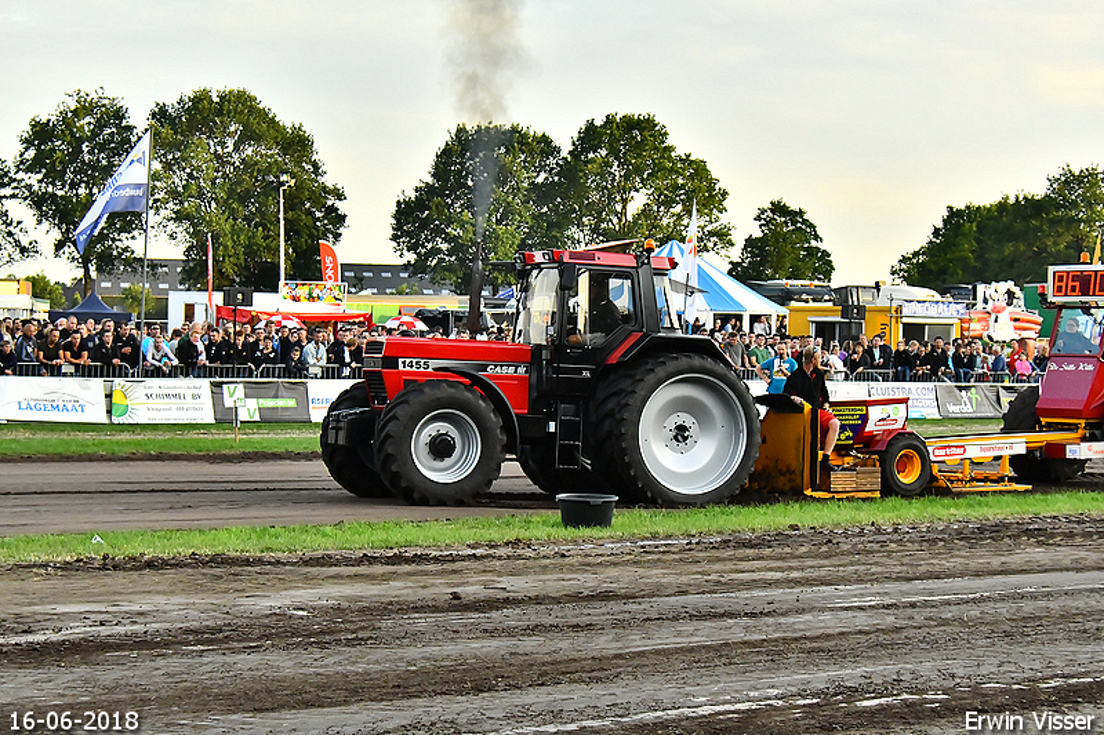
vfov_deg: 17.5
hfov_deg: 26.0
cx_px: 552
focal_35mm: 78
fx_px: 2391
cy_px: 368
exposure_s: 1/3200
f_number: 5.3
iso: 2500
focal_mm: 52
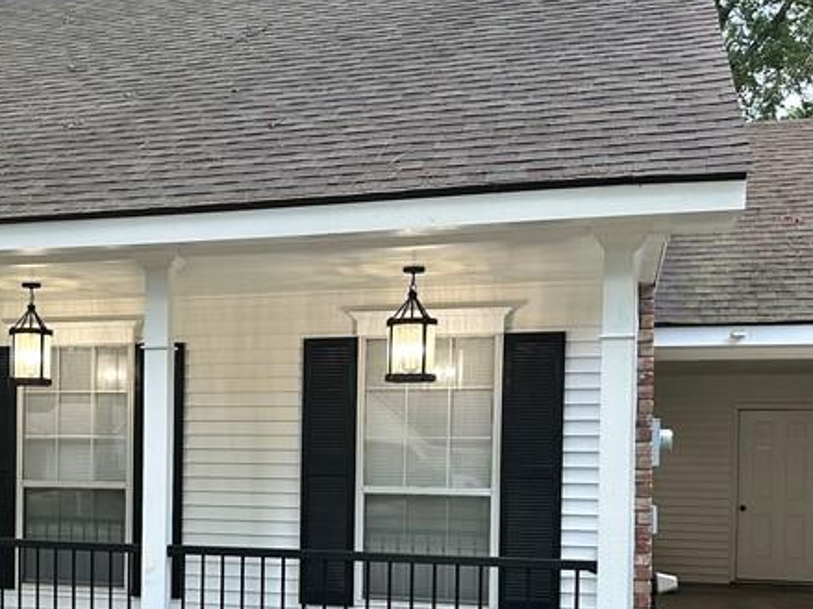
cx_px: 106
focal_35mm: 56
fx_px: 1315
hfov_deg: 32.9
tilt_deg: -0.4
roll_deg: -0.7
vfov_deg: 25.7
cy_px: 483
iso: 160
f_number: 1.78
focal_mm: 6.86
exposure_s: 1/121
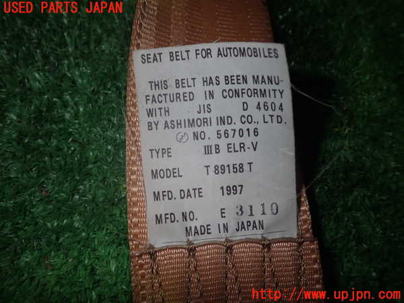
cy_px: 152
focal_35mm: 32
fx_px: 373
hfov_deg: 56.8
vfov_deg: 44.2
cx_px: 202
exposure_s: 1/30
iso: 200
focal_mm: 5.79
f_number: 7.1
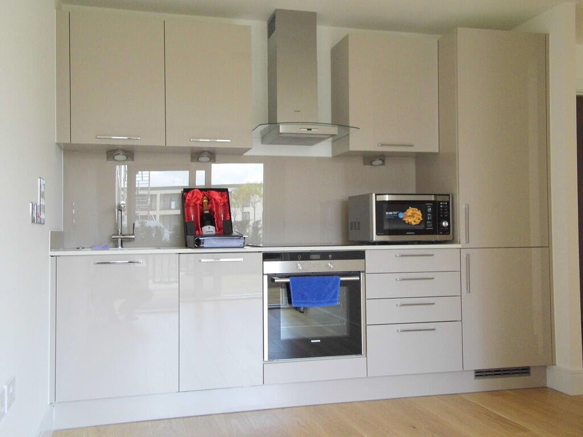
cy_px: 218
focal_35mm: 34
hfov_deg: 54.0
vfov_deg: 41.8
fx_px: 573
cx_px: 292
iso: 200
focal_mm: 6.1
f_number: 3.3
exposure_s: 1/60
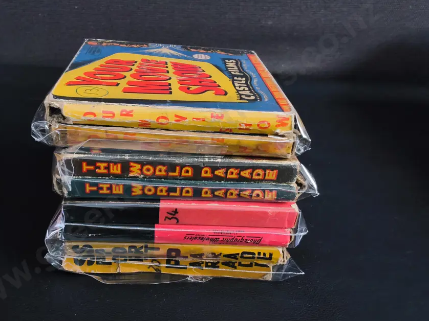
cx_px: 167
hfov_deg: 54.9
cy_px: 164
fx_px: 409
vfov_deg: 42.9
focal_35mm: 33
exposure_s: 1/100
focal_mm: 2.87
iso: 250
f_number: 2
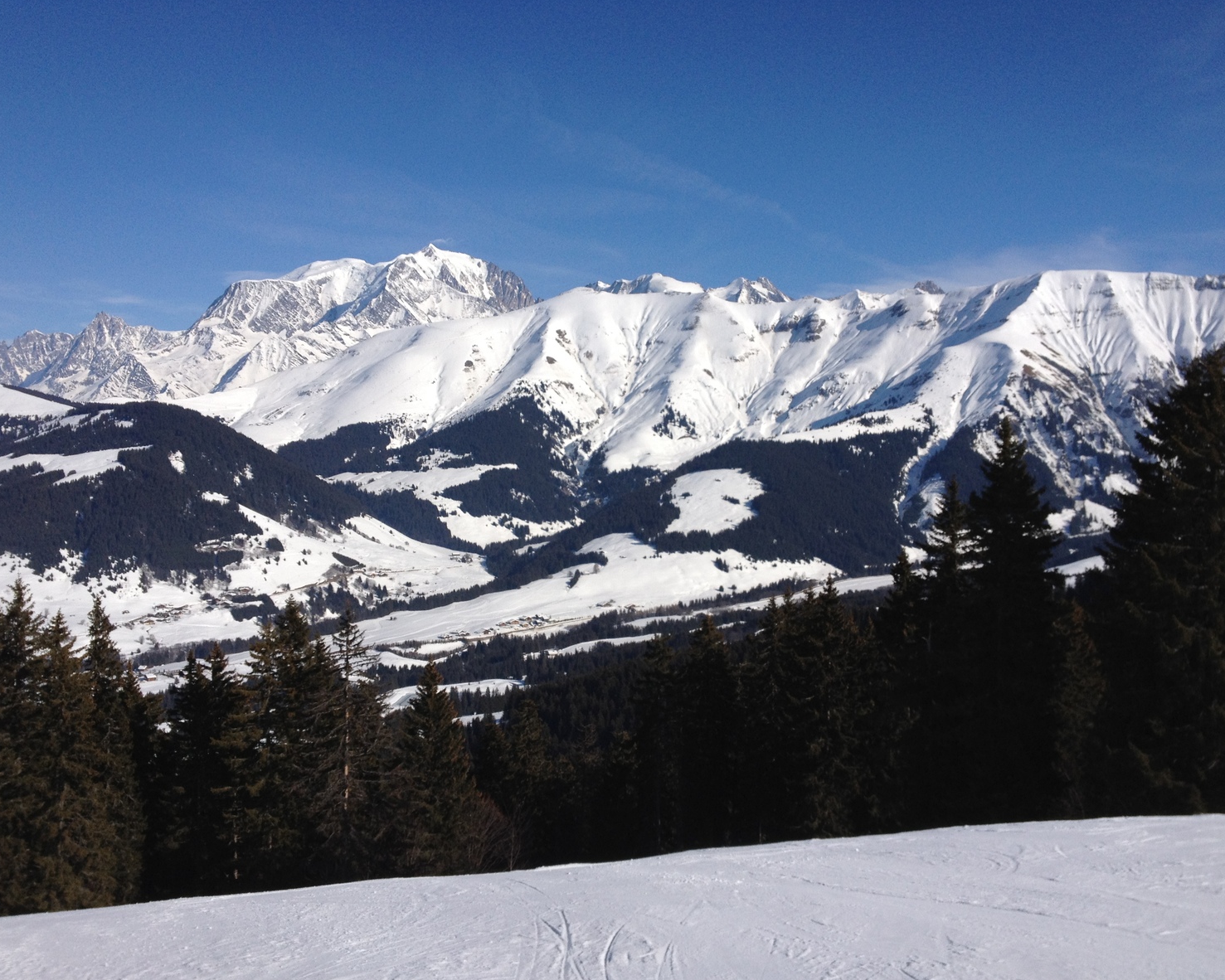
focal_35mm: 37
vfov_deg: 40.1
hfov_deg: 49.1
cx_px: 644
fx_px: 1342
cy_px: 487
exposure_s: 1/3953
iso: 64
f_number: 2.4
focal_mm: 4.28
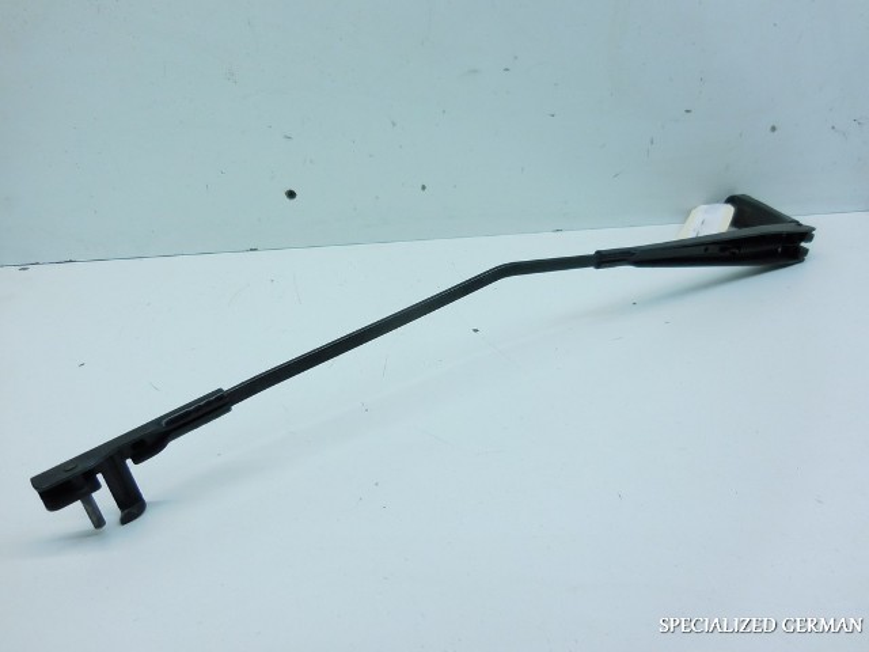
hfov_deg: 69.4
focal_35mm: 25
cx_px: 434
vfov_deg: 54.9
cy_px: 326
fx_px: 628
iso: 125
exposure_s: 1/125
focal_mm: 4.5
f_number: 3.3
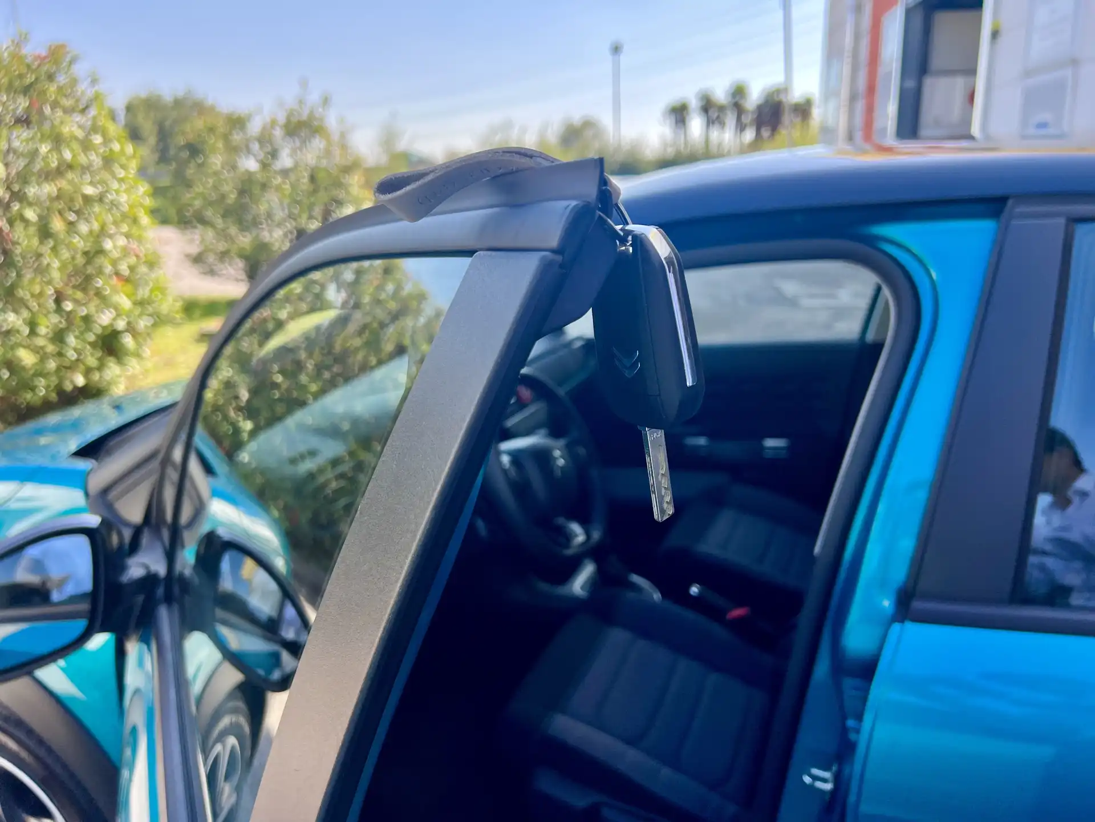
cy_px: 411
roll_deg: +1.2
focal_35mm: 26
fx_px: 822
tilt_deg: -14.5
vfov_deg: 53.1
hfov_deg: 67.3
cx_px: 548
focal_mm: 5.7
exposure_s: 1/1124
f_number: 1.5
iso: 50
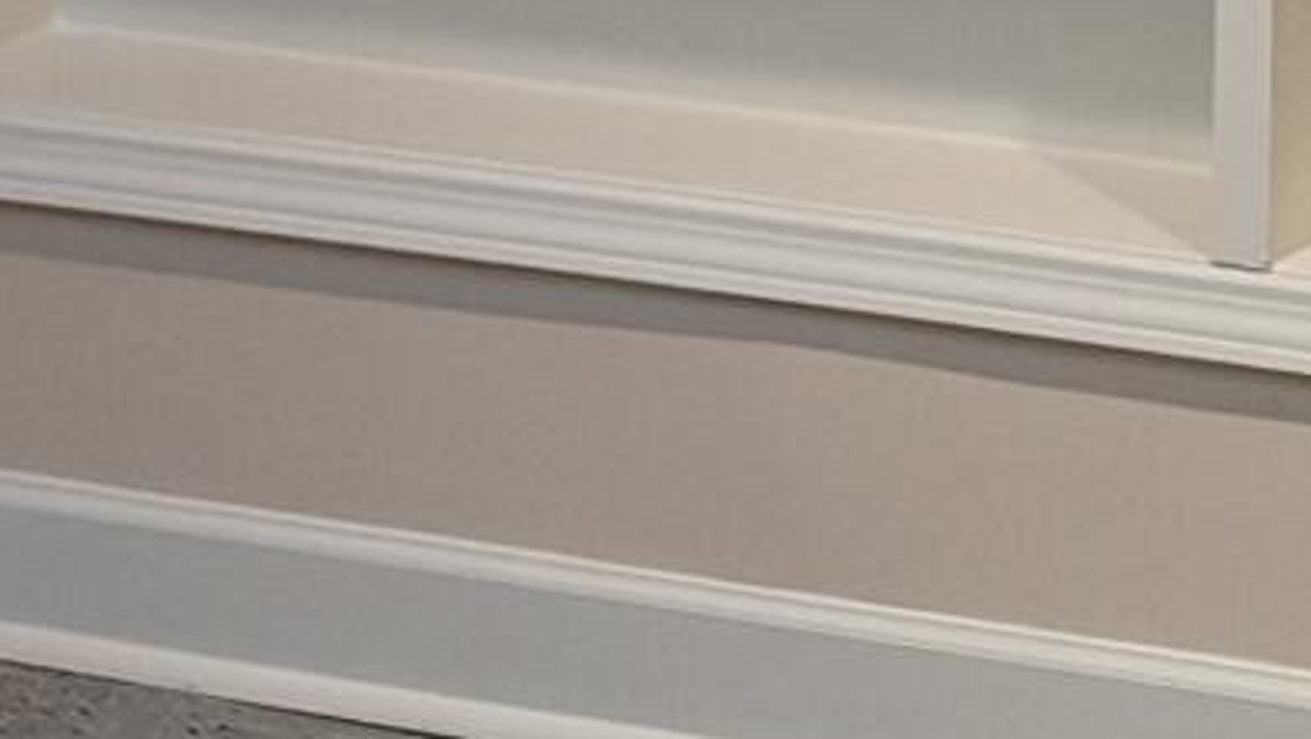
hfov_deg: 10.6
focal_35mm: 200
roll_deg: -0.7
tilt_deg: -3.9
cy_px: -1301
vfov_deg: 5.8
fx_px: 6956
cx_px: 1585
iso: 200
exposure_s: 1/120
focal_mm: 6.93
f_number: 1.8
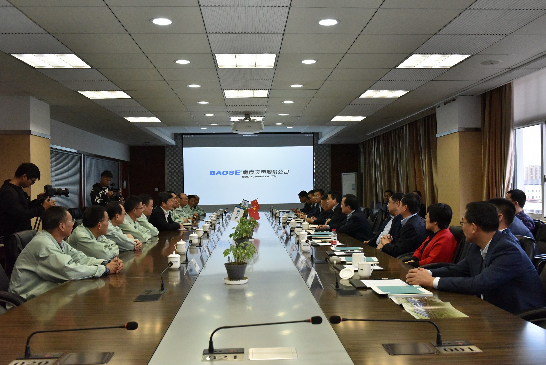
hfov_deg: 55.8
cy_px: 182
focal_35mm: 34
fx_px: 516
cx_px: 273
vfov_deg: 38.9
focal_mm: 34
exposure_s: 1/250
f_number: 8
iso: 6400
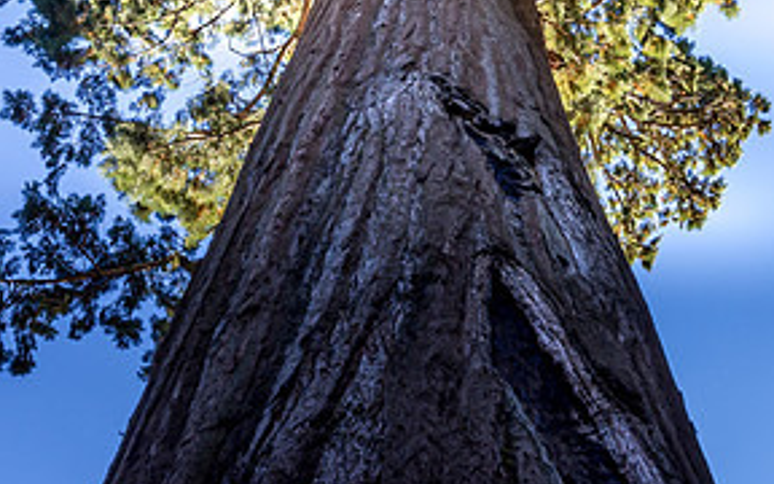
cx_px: 582
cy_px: -77
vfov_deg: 17.1
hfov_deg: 27.8
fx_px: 1540
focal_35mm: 73
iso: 800
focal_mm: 32
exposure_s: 1/30
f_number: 22
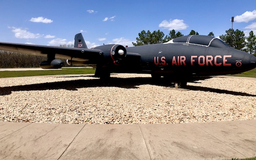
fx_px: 209
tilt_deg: -1.5
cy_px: 71
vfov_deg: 41.8
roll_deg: +1.0
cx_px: 127
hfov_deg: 62.9
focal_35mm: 30
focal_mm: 4
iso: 25
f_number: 1.8
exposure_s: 1/3003
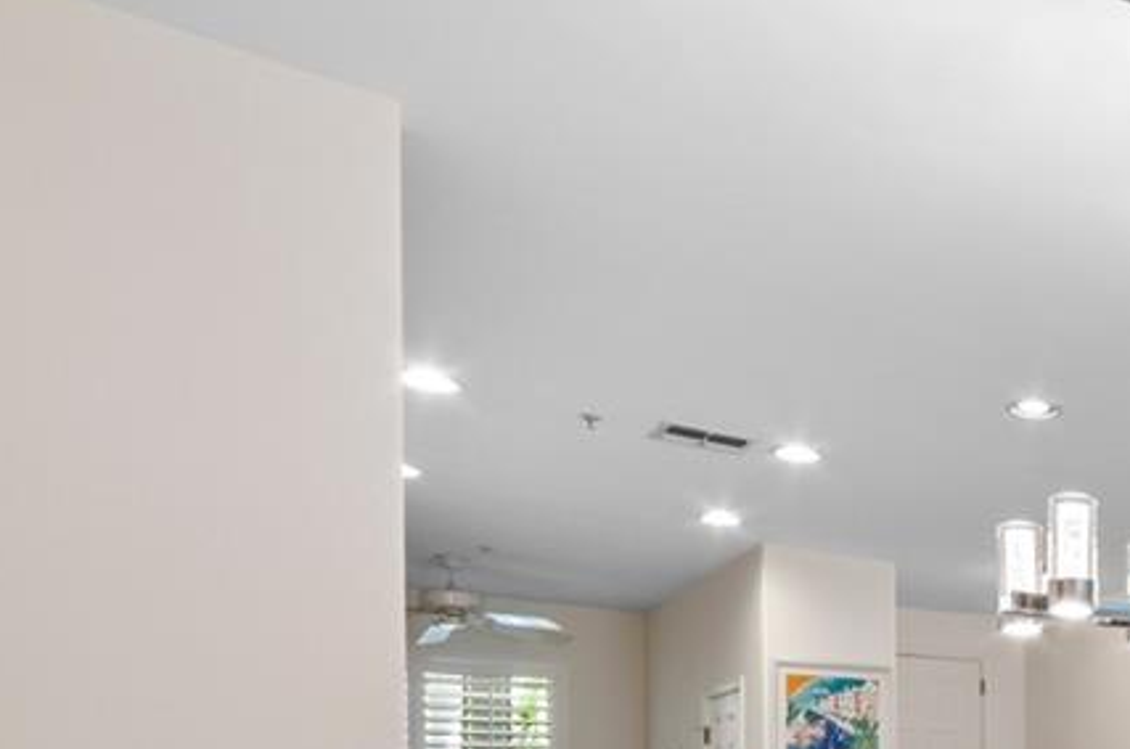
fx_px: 1128
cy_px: 748
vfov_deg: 33.6
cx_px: 1212
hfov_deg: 42.9
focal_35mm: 36
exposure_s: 1/1.25
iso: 200
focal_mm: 10
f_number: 11
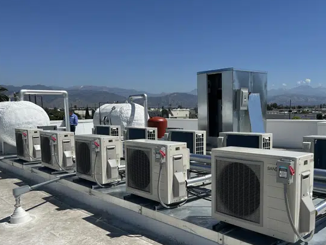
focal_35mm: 33
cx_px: 189
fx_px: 311
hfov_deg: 55.1
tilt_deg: -7.0
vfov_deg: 42.7
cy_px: 147
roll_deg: +0.3
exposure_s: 1/8696
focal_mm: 5.7
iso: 50
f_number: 1.5
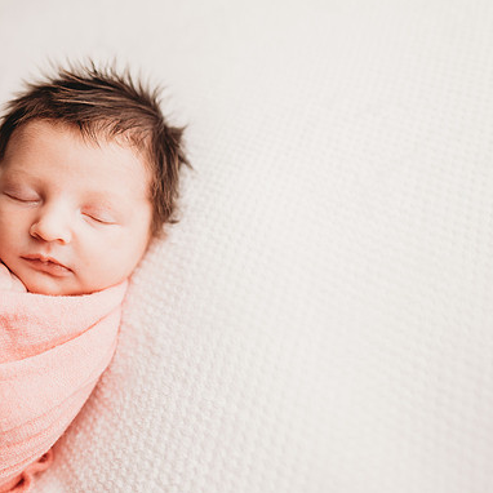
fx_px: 500
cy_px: 245
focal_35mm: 31
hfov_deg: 51.6
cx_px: 165
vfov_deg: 52.5
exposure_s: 1/160
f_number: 2.5
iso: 100
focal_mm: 24
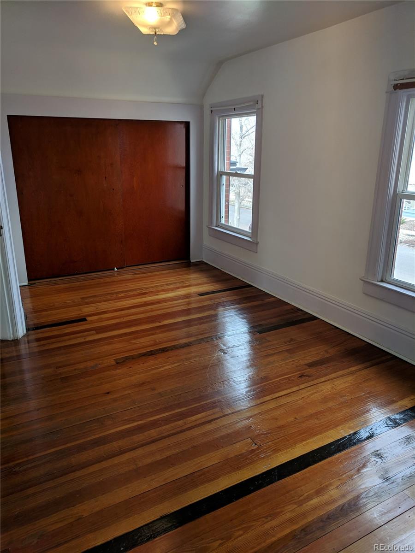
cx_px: 208
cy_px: 276
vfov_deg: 67.3
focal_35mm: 26
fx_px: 416
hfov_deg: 53.1
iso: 45
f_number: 2
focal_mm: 4.67
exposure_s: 1/201
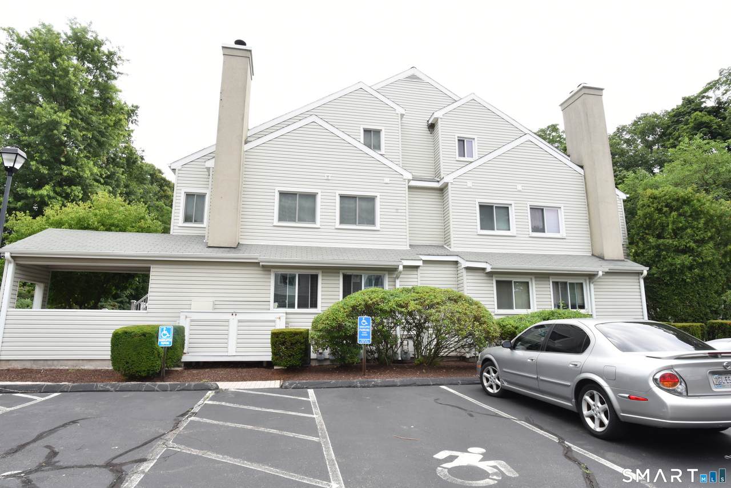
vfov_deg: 62.0
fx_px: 406
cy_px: 244
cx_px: 366
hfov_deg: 83.9
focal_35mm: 20
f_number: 16
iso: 1000
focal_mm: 20
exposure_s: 1/200
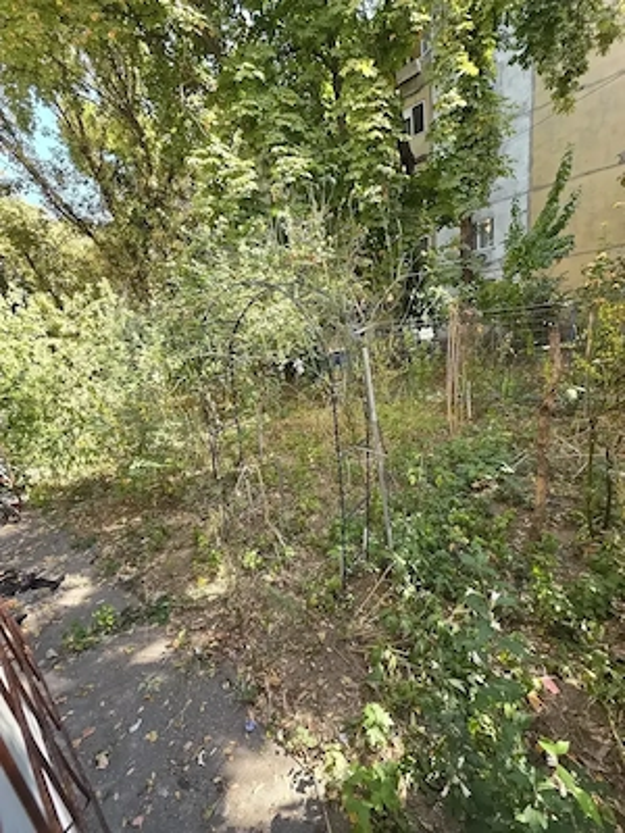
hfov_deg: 89.9
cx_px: 312
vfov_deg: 106.2
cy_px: 416
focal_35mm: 13
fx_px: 313
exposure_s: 1/100
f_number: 1.9
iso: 32
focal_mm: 2.2
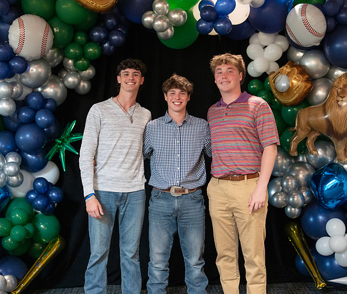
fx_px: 615
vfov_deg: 26.9
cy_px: 147
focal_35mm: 58
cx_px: 174
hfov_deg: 31.5
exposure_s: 1/320
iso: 1600
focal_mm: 50
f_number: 1.2
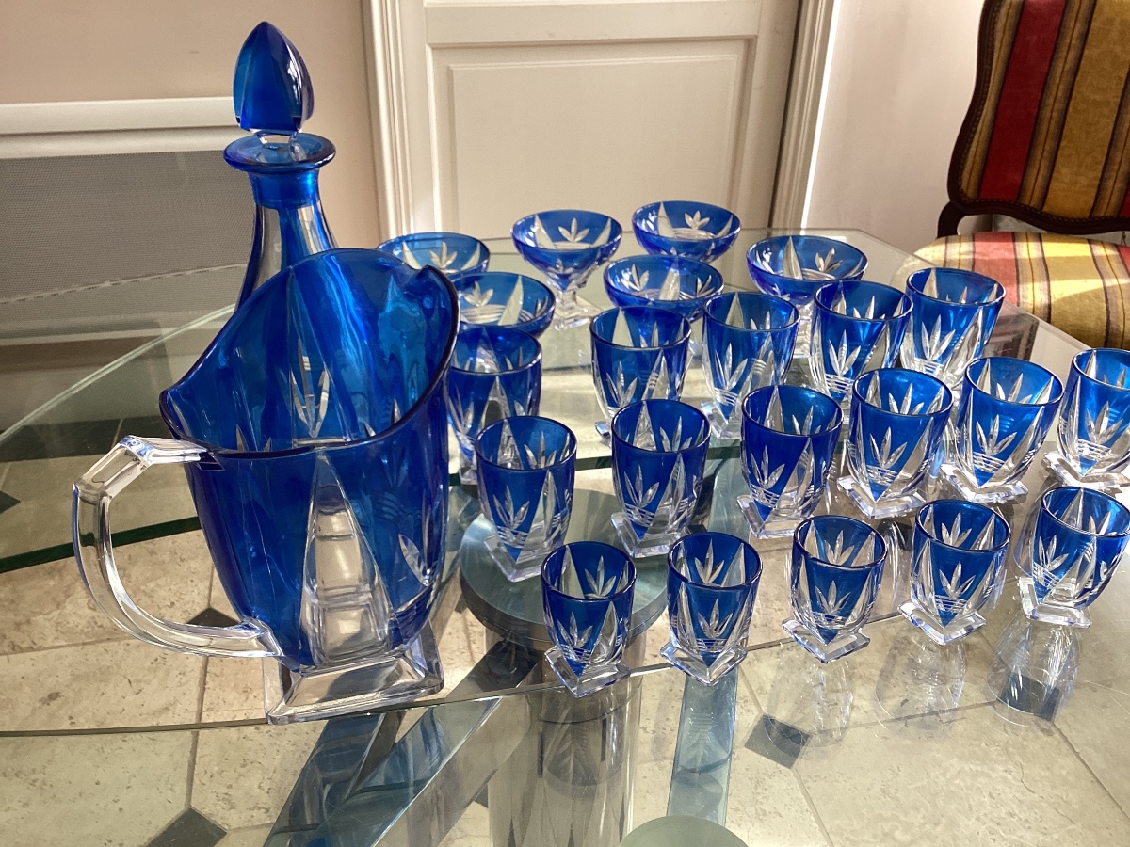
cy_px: 424
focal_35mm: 31
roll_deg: -1.5
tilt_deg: -32.5
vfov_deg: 45.4
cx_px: 565
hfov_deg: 58.4
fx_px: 1012
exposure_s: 1/60
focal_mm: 3.3
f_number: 2.4
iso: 50
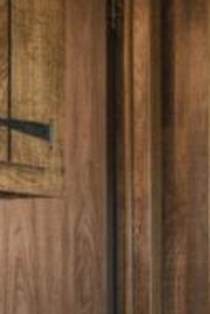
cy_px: 303
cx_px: 327
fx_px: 1127
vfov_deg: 15.6
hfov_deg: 10.3
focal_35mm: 129
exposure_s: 1.6
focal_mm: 17
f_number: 22
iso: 100
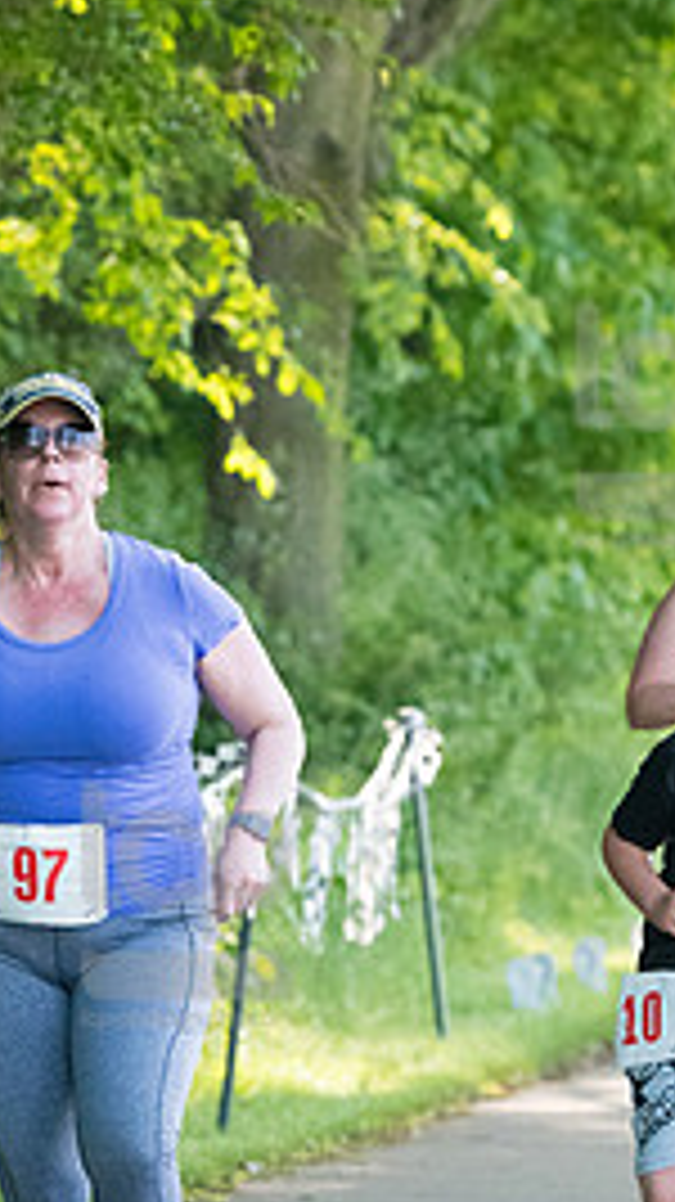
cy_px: 905
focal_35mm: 476
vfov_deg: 4.5
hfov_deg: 2.6
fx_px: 15160
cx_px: 187
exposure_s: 1/1600
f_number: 5.6
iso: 4000
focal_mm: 180
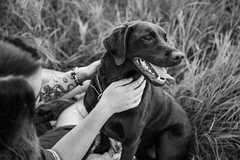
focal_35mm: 42
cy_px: 80
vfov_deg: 31.9
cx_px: 120
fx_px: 280
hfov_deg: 46.4
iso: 320
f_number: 2.8
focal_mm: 42
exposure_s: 1/500
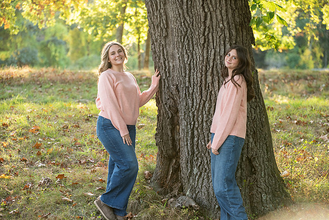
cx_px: 164
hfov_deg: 20.0
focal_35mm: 102
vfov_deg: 13.4
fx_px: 932
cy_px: 110
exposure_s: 1/250
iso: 640
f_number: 3.2
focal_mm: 102
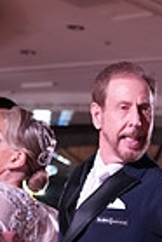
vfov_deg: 10.4
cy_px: 341
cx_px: 328
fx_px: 1293
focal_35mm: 192
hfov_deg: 6.9
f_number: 4.5
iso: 4000
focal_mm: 46
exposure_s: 1/320
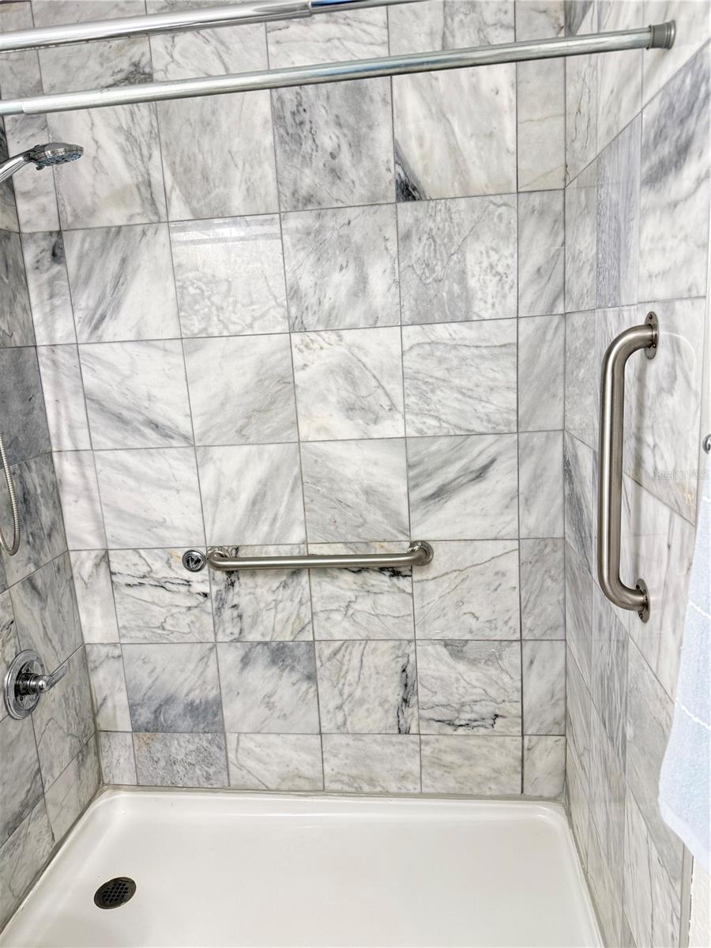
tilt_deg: -11.8
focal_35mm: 24
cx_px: 356
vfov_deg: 71.6
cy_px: 474
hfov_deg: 56.8
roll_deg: +3.8
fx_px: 657
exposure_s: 1/120
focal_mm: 6.76
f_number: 1.78
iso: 250
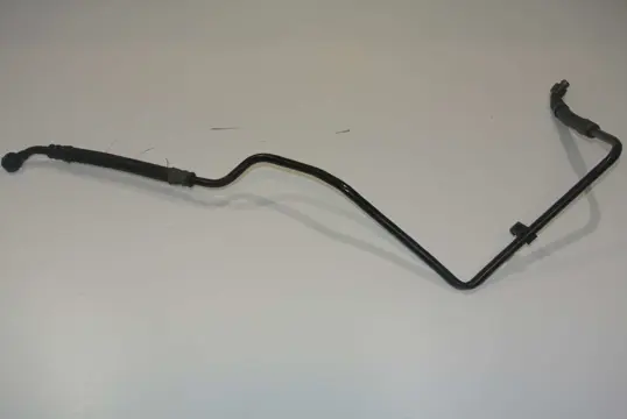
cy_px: 210
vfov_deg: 39.0
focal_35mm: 34
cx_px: 314
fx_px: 593
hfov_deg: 55.7
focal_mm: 12.7
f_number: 5
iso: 200
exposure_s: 1/60
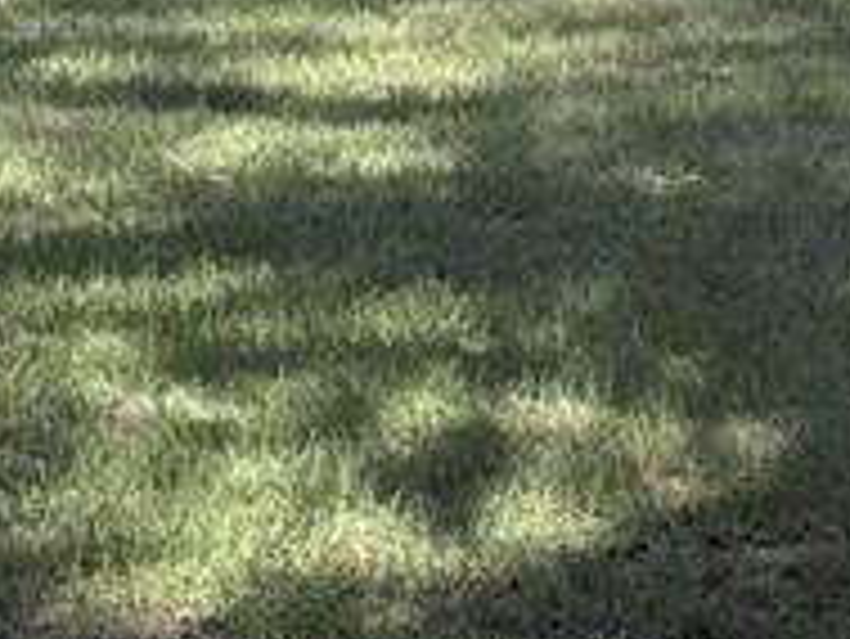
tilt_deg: +0.6
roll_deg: +0.7
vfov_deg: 5.6
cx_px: 1313
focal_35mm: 260
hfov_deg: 7.5
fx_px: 6388
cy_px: -410
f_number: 1.78
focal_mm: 6.76
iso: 64
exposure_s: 1/2762
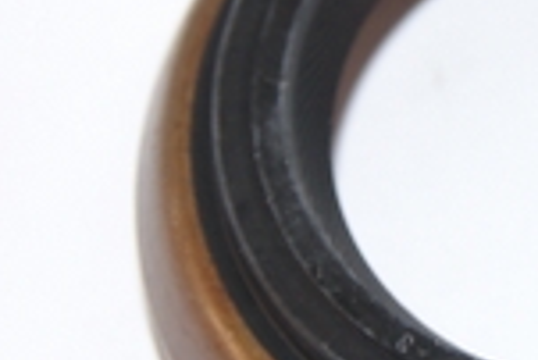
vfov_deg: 6.2
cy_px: 171
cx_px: 659
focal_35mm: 223
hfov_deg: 9.1
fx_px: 3338
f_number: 5
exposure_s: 1/125
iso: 400
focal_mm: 35
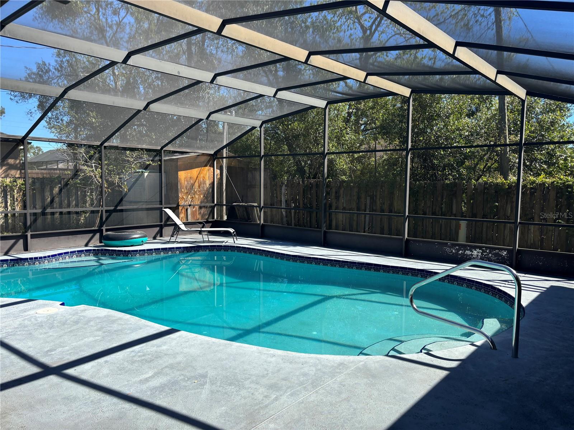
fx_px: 431
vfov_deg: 53.1
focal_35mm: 26
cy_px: 215
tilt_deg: -5.0
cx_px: 287
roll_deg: -1.1
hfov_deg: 67.3
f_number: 1.6
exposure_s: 1/1418
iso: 50
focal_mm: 5.96
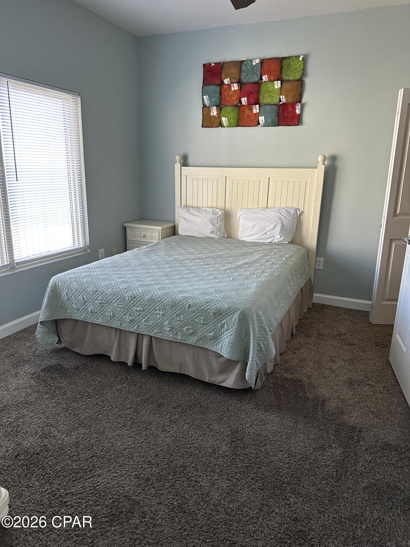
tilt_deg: -11.7
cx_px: 205
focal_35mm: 24
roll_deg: -3.4
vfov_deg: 71.6
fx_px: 379
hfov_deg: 56.8
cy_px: 274
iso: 250
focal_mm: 6.86
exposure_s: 1/90
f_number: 1.78
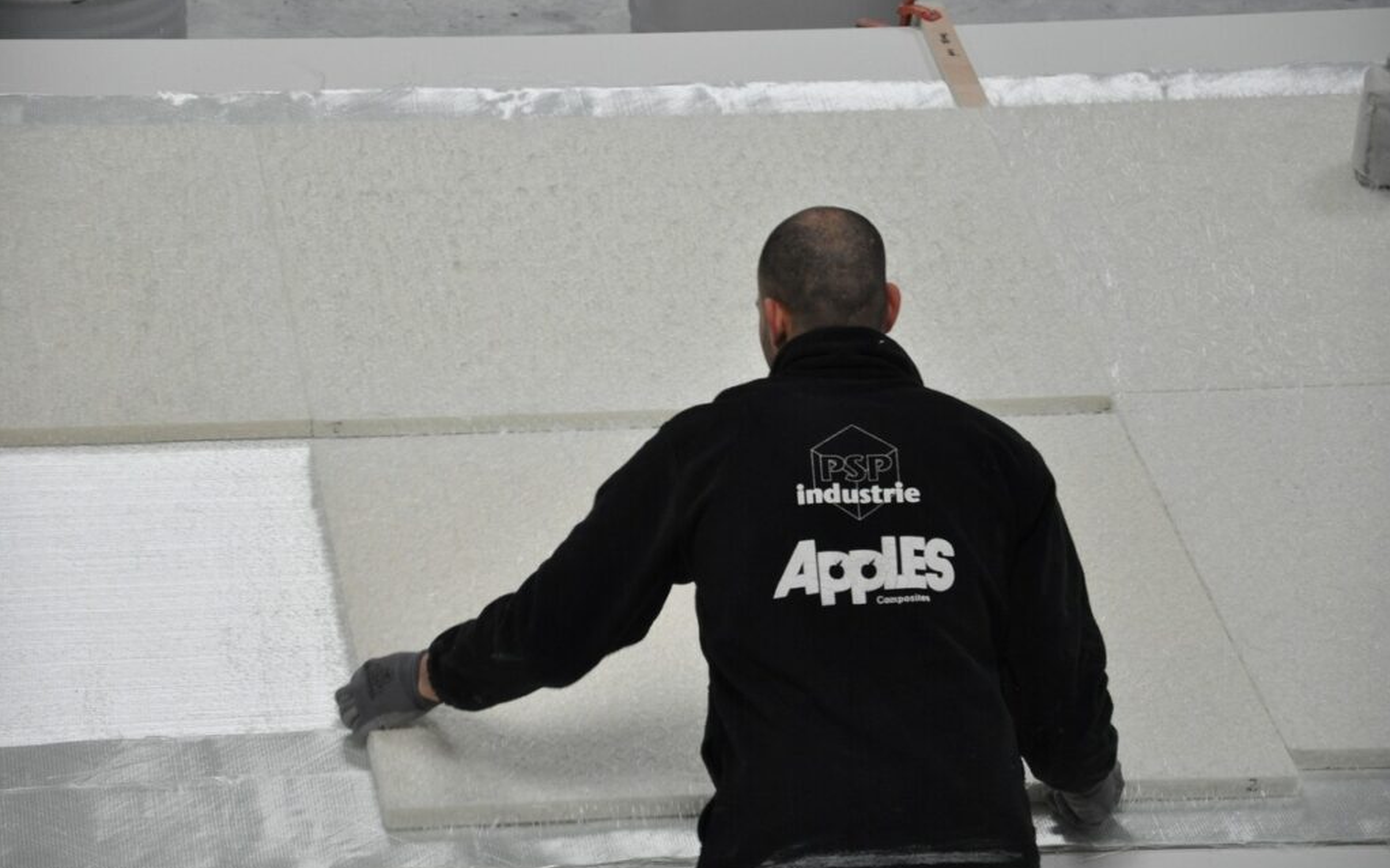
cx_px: 695
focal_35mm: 150
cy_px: 426
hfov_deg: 14.0
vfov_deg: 8.7
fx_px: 5680
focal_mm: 98
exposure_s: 1/45
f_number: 5.6
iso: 800
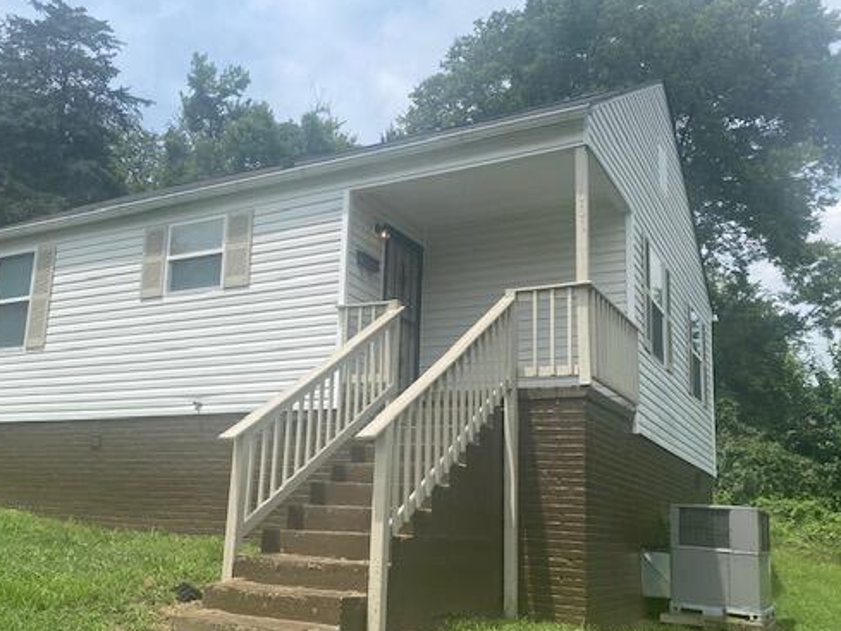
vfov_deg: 41.8
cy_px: 349
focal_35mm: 34
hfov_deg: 53.3
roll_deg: -3.5
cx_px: 308
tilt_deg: +12.3
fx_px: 826
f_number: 1.8
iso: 32
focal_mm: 4.25
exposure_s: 1/3205
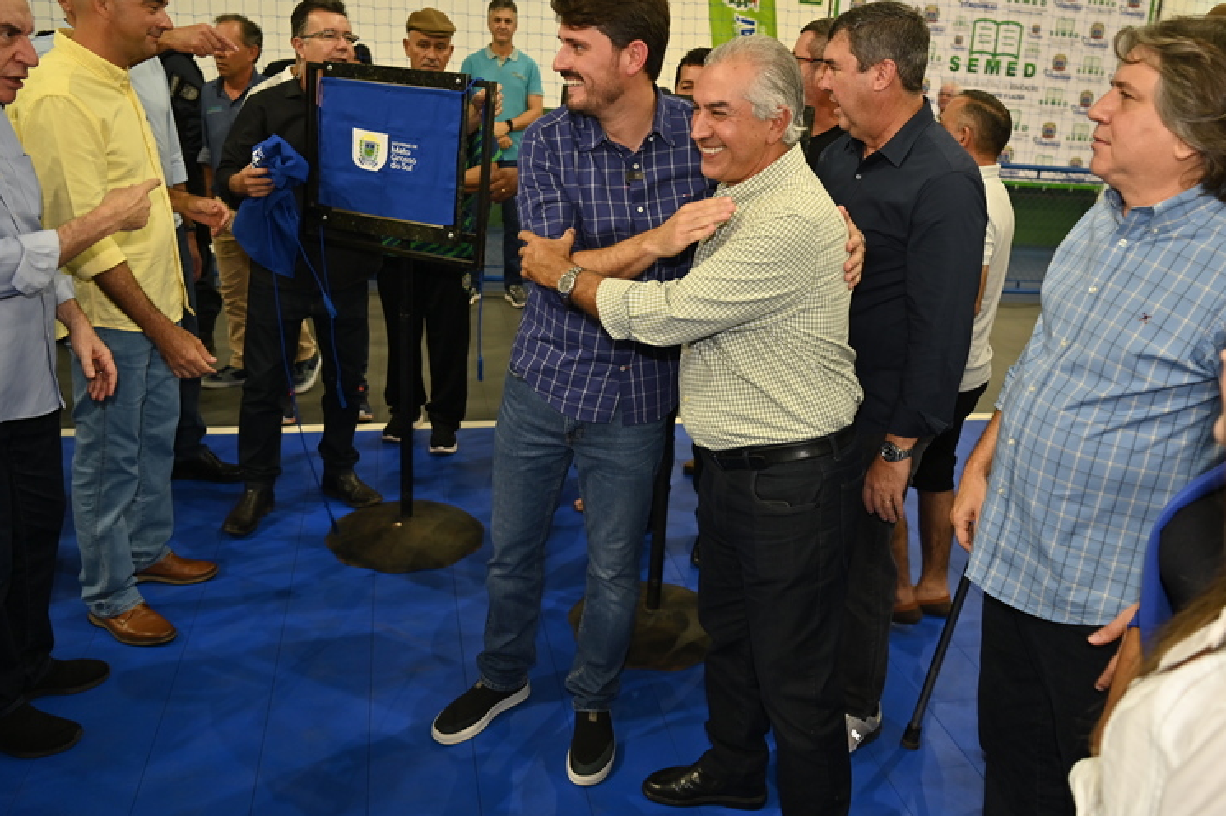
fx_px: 987
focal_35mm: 29
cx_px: 670
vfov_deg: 44.8
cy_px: 350
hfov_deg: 63.6
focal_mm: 24
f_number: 2.8
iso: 500
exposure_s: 1/125
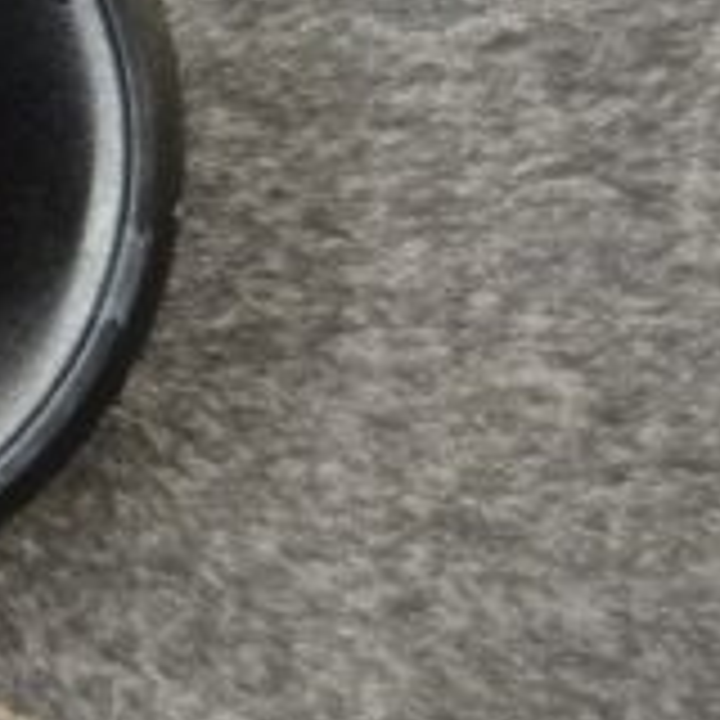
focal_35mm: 89
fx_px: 2094
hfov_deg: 17.5
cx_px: -356
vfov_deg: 19.4
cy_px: 205
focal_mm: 5.4
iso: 1600
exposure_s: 1/50
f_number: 1.8
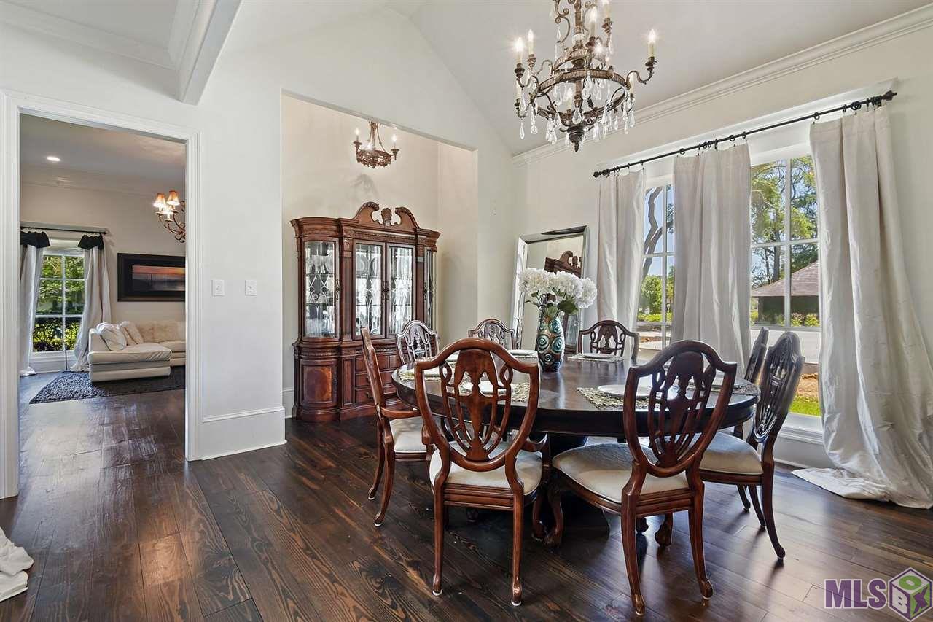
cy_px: 311
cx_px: 466
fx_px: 415
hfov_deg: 96.7
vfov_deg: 73.7
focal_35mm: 16
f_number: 14
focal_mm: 16
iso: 200
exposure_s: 4
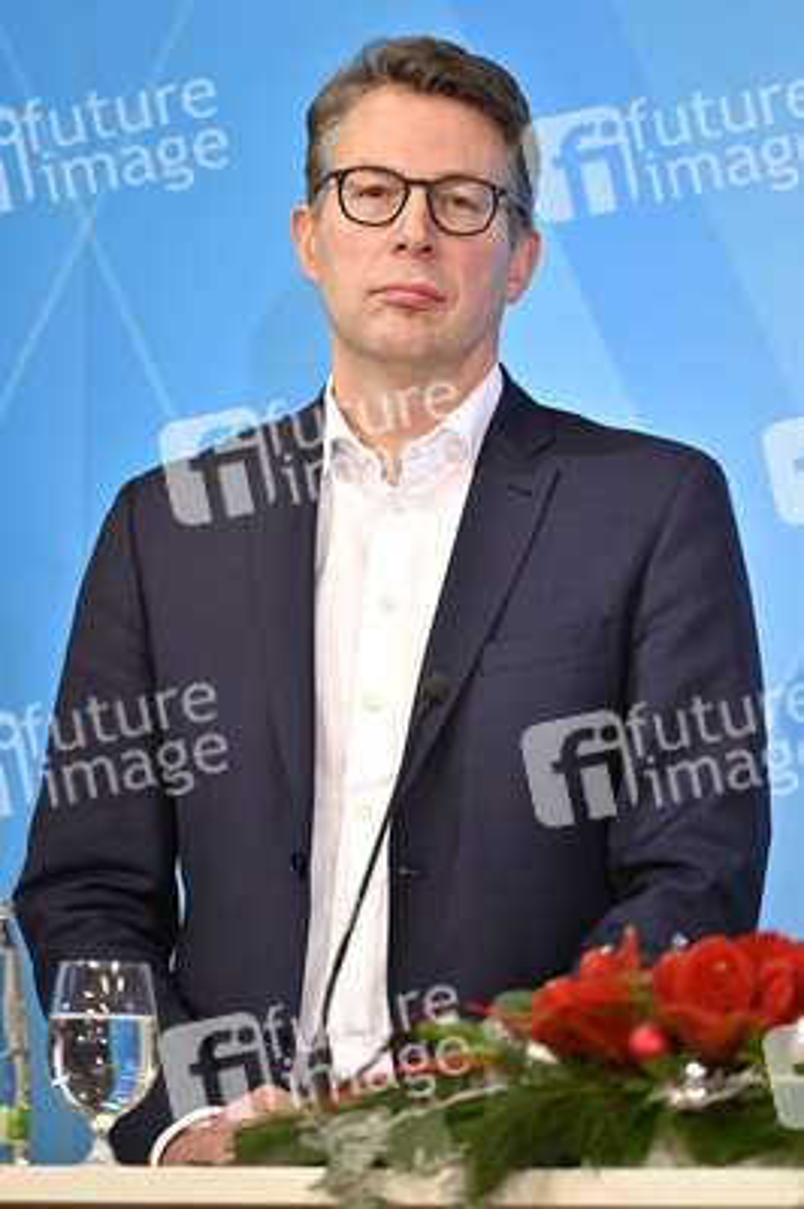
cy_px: 604
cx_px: 402
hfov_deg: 6.9
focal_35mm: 200
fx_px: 6711
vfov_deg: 10.3
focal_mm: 200
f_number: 2.8
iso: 500
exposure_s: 1/400
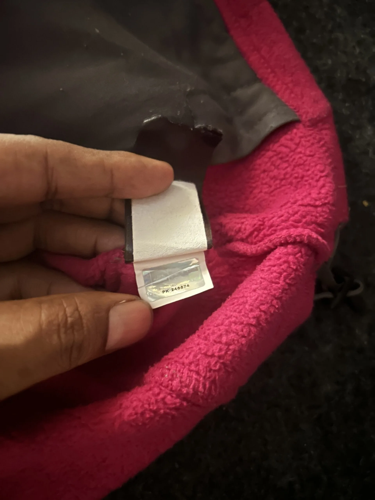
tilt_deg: -64.5
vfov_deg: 67.3
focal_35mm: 26
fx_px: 376
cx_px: 188
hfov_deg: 53.1
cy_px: 250
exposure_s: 1/5
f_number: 1.5
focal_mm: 5.7
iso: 1250
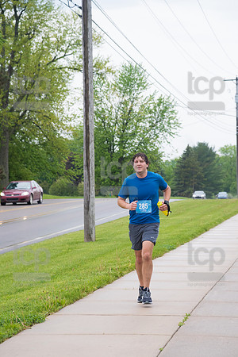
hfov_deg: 11.4
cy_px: 178
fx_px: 1190
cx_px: 119
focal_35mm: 120
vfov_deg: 17.1
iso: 1000
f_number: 6.3
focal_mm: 120
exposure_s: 1/640
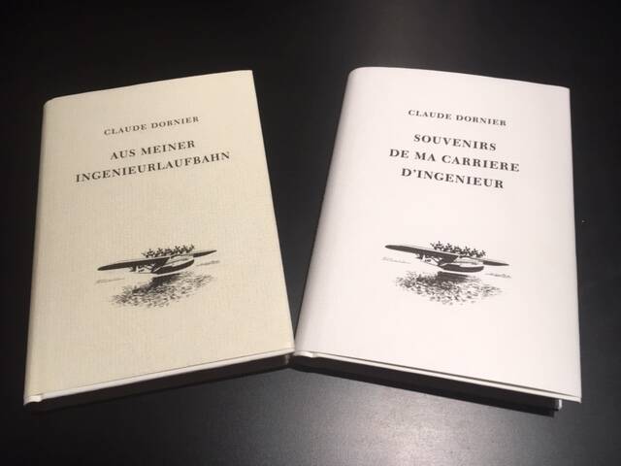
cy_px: 233
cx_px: 310
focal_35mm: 29
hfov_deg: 61.7
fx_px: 520
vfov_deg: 48.2
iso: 64
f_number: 2.2
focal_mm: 4.15
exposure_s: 1/33
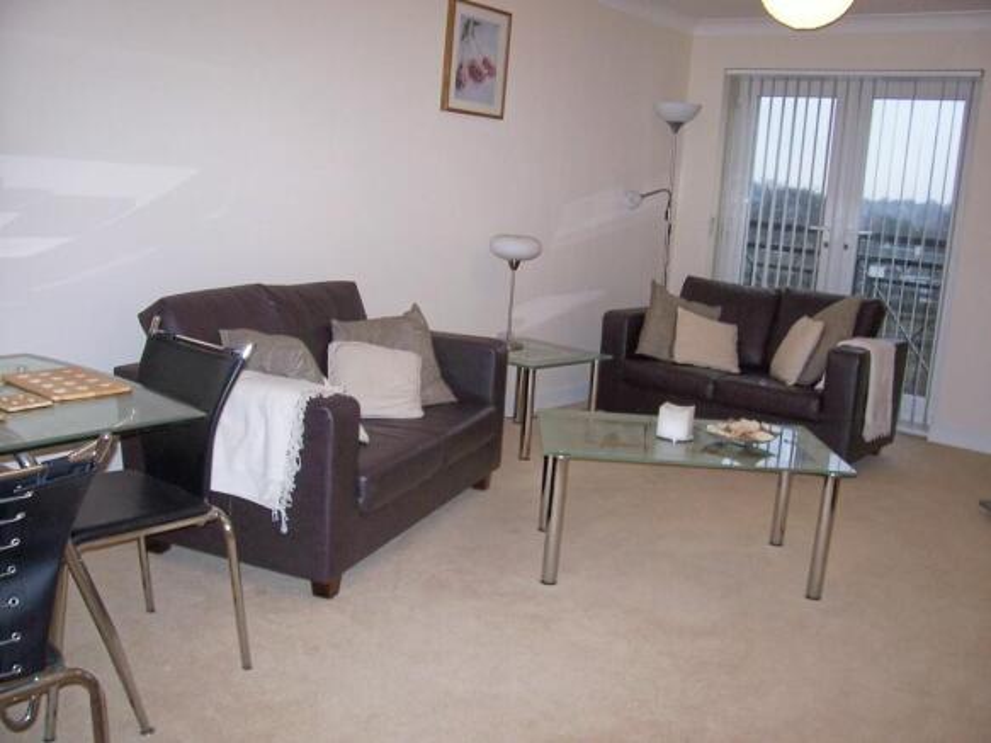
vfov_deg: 41.8
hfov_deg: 54.0
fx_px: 973
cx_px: 496
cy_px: 372
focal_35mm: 34
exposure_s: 1/60
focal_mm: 5.6
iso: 80
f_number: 2.7
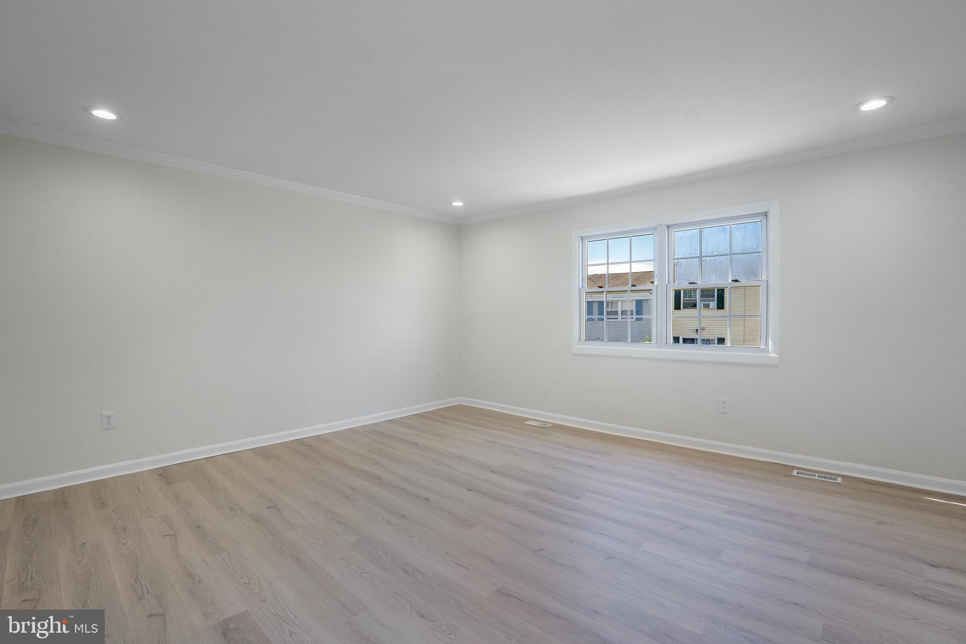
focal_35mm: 15
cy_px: 322
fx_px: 402
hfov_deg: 100.4
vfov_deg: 77.3
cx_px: 483
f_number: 8
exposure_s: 1/30
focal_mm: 10
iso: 640
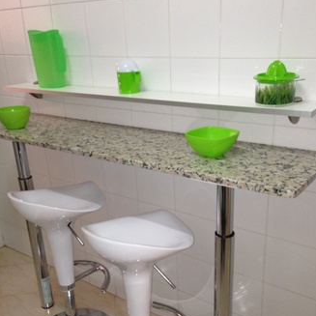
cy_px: 198
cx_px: 160
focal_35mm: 40
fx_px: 413
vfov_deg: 41.5
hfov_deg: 41.9
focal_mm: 4.13
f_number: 2.4
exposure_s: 1/20
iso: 125
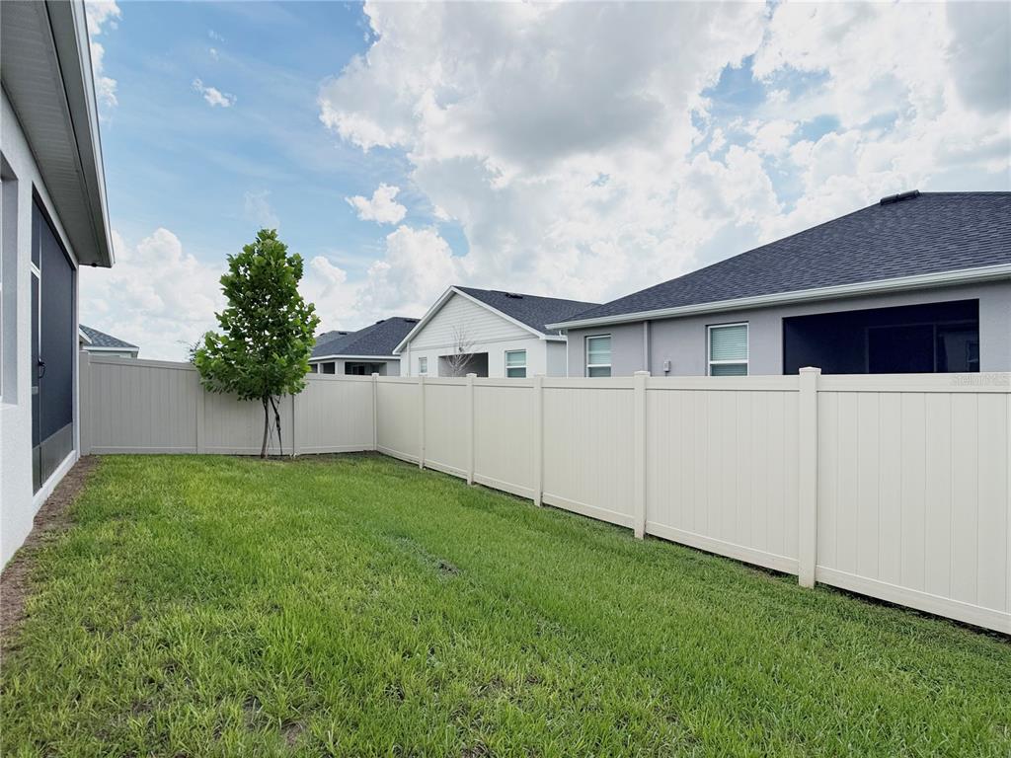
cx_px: 506
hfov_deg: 71.6
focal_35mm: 24
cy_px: 379
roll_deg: -0.3
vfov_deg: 56.8
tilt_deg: +0.6
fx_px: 701
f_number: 1.78
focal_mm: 6.76
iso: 80
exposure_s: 1/7353
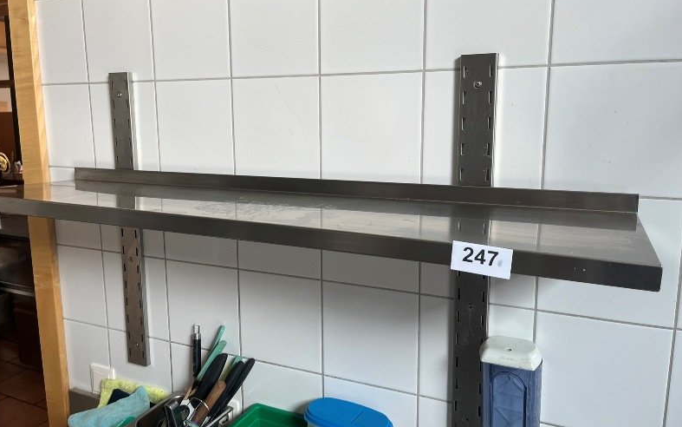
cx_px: 337
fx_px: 520
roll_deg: +2.8
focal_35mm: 28
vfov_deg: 44.5
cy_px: 201
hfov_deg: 66.5
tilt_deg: -8.1
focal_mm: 5.1
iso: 80
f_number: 1.6
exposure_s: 1/121
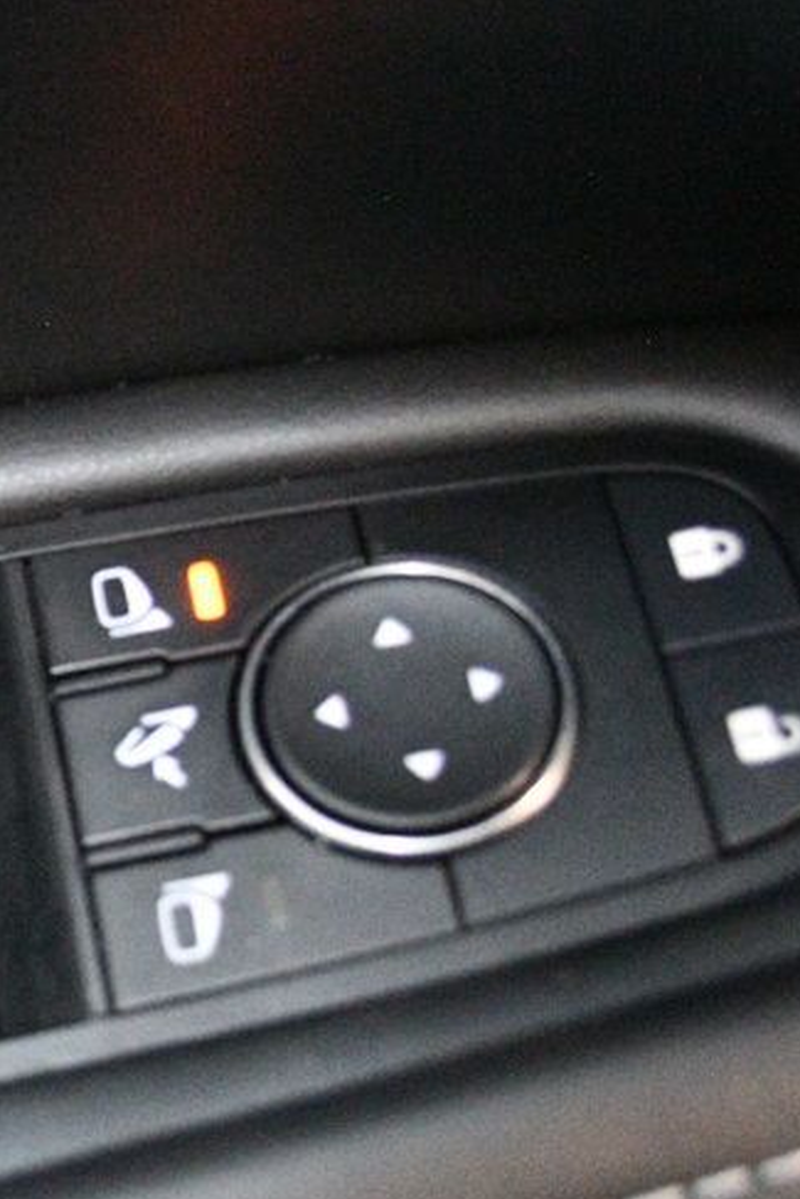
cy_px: 753
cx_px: -244
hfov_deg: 15.8
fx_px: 2731
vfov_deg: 24.7
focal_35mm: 82
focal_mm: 26
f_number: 4.2
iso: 10000
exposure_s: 1/60
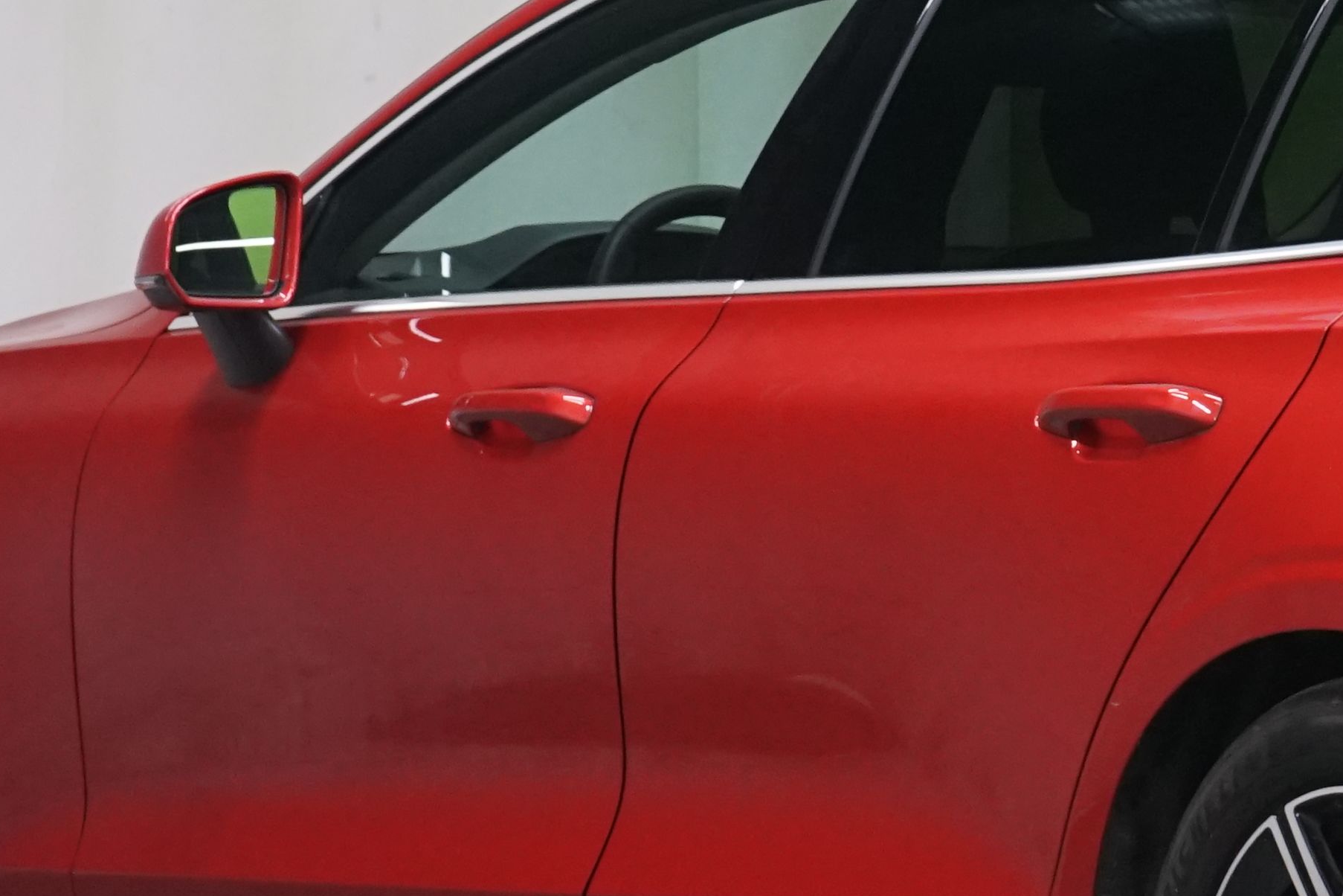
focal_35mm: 216
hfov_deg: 9.4
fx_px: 8057
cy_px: 274
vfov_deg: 6.4
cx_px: 1463
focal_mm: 65
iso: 2000
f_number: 8
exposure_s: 1/20
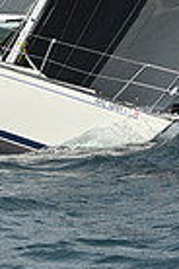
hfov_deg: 4.7
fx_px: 2200
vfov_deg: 6.9
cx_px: 50
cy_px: -109
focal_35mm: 295
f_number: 9
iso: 320
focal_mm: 70
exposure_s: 1/1250
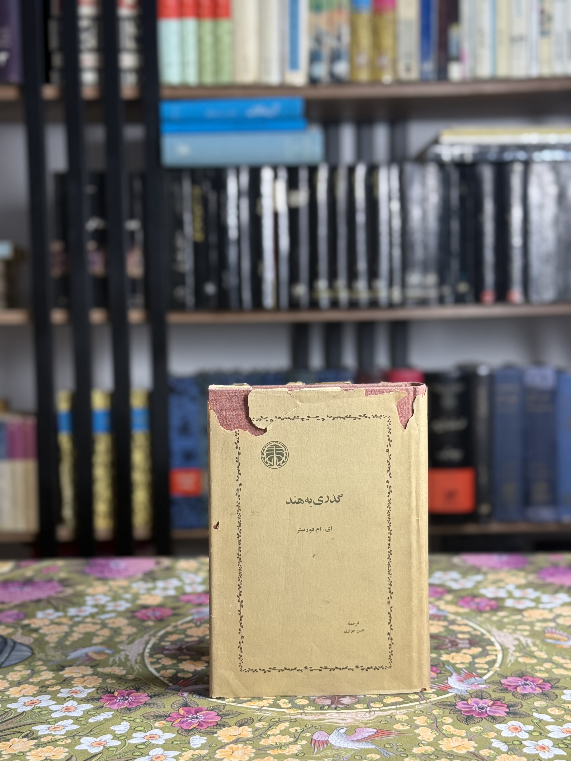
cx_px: 286
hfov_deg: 30.3
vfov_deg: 39.7
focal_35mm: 48
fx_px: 1056
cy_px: 380
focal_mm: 6.76
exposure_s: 1/100
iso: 125
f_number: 1.78
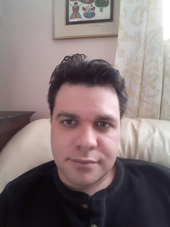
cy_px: 114
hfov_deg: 58.9
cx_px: 85
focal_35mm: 23
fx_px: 151
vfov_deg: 73.9
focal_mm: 2
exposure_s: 1/24
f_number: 2.2
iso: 80
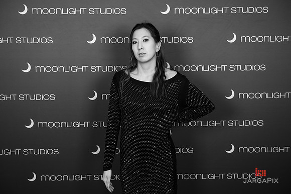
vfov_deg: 28.0
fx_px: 388
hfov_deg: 41.1
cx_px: 146
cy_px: 97
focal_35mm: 48
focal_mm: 48
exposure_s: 1/320
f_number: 5
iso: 1000
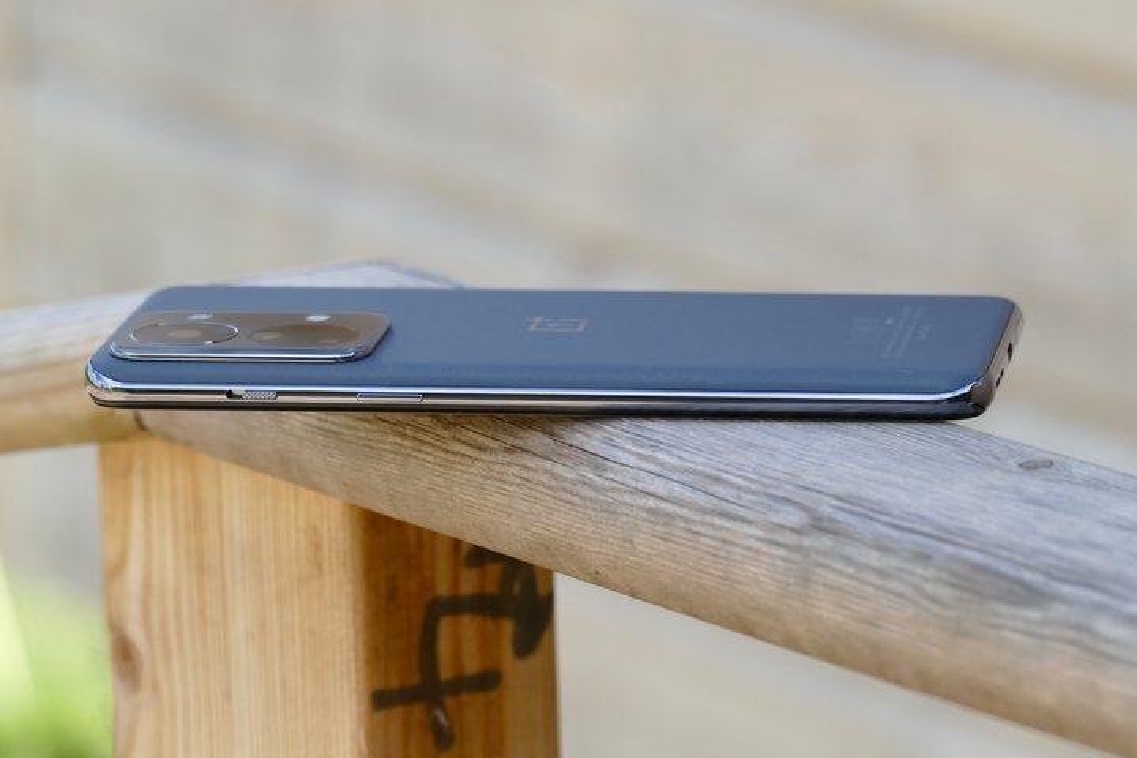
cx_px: 568
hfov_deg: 8.4
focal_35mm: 245
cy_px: 379
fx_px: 7737
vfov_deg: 5.6
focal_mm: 89.34
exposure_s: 1/320
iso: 125
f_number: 4.5
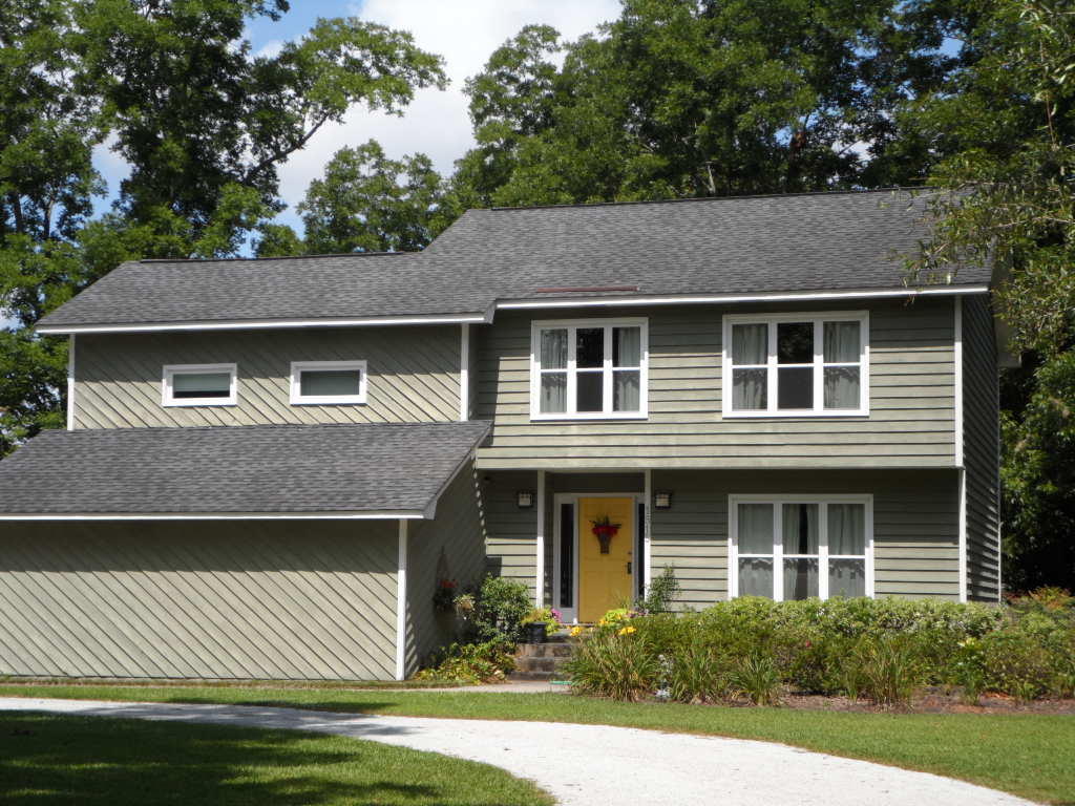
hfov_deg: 29.0
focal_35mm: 67
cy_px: 403
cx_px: 538
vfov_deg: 21.9
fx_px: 2081
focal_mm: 12
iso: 80
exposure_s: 1/500
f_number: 4.1
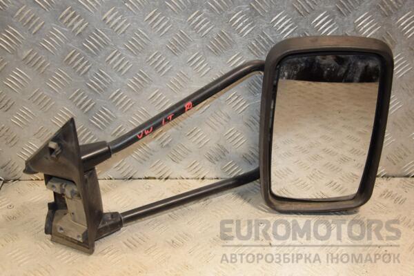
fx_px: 552
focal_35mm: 48
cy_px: 138
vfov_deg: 28.1
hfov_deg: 41.1
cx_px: 207
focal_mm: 32
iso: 800
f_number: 5
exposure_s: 1/200
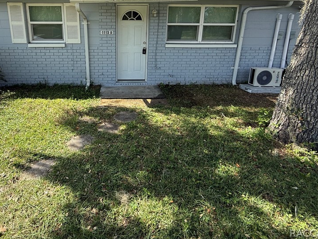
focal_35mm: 20
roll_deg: +0.0
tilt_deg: -13.3
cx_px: 124
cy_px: 70
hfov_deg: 80.6
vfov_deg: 63.4
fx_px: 184
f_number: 2.2
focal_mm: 2.22
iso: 50
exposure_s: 1/455
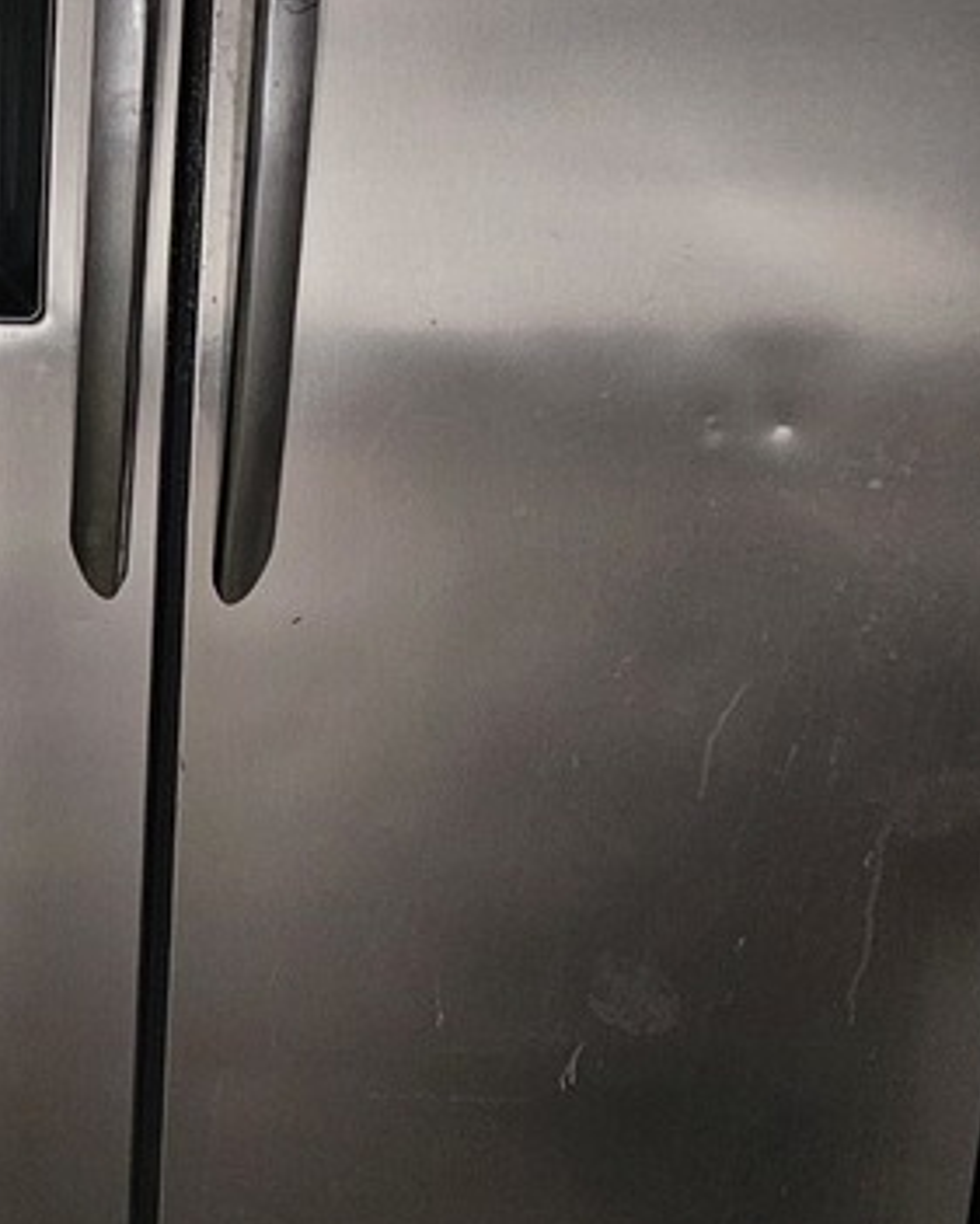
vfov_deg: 27.1
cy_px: 307
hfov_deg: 20.0
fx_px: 2501
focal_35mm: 69
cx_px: -352
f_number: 1.7
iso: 640
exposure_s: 1/120
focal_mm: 6.3
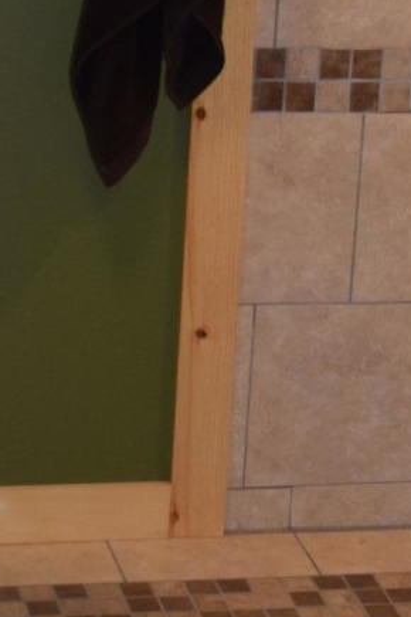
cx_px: -30
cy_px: 163
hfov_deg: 10.9
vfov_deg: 16.4
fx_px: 2123
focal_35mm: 124
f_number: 4.5
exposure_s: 1/80
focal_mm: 18
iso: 800
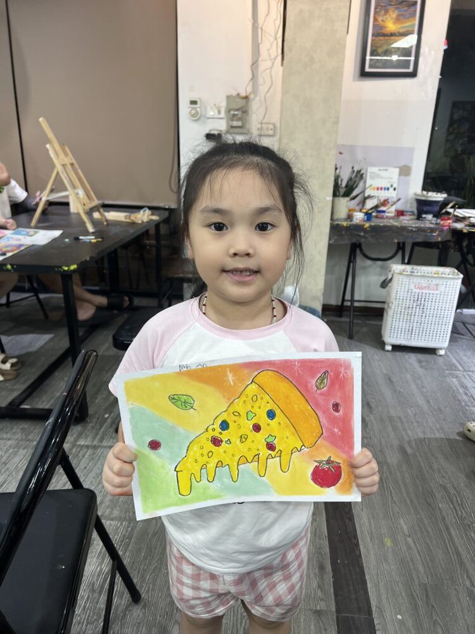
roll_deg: -2.3
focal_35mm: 26
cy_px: 317
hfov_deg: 53.1
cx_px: 238
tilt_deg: -20.7
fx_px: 476
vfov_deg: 67.3
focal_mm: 5.7
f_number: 1.5
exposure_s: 1/100
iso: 100
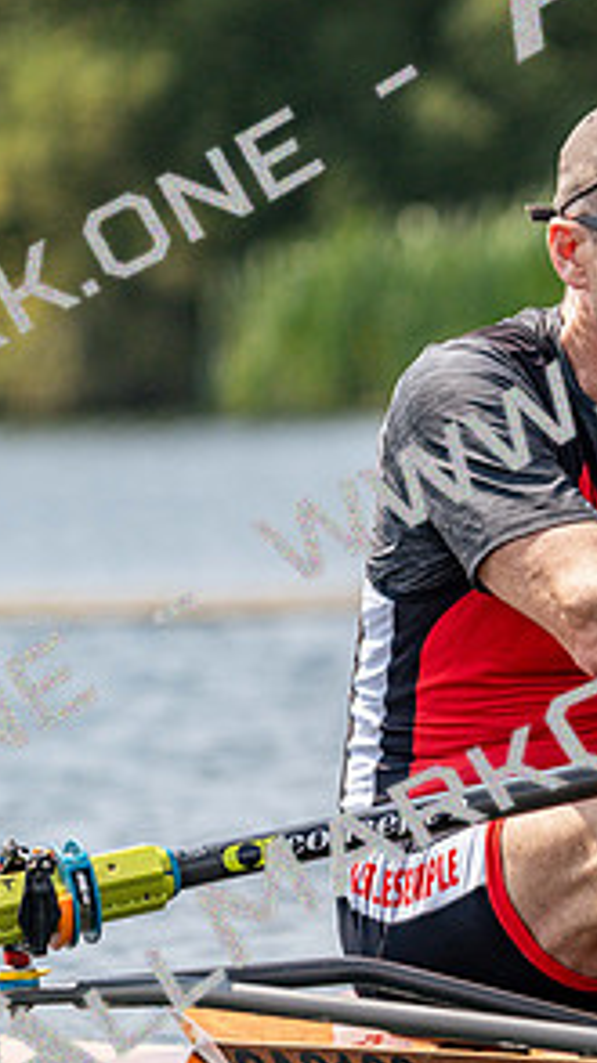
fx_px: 16041
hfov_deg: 2.1
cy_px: 591
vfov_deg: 3.8
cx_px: 702
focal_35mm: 569
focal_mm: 275
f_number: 5.6
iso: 250
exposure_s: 1/1600
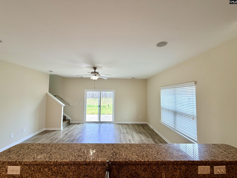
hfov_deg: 102.1
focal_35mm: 14
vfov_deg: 85.7
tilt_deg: +2.9
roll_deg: -0.7
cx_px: 118
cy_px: 89
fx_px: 96
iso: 100
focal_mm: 2.22
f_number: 2.2
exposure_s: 1/120
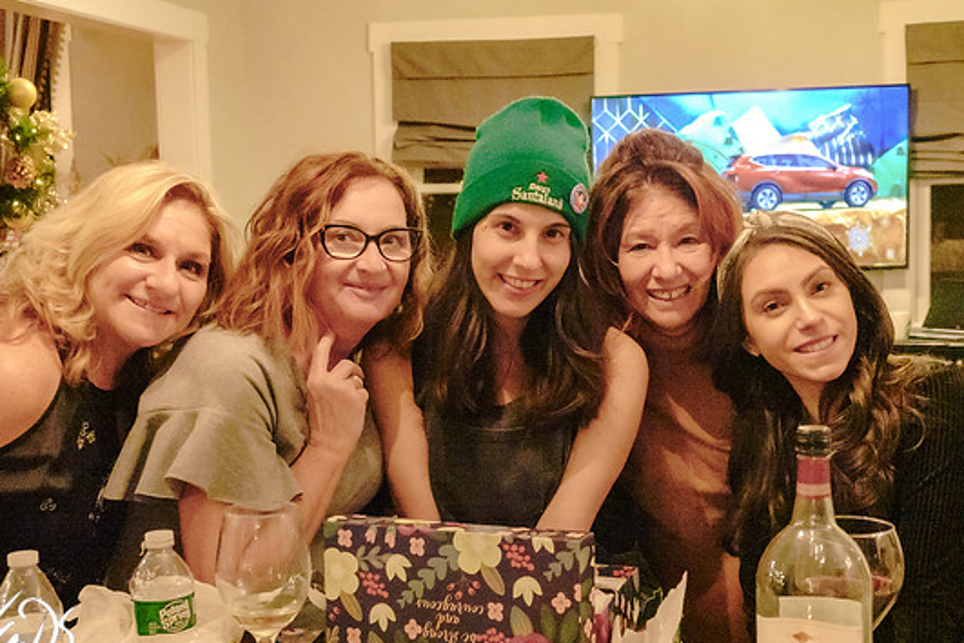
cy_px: 346
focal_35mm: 59
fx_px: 1580
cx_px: 467
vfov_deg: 23.0
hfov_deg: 33.9
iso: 6400
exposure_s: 1/125
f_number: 3.2
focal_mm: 19.68
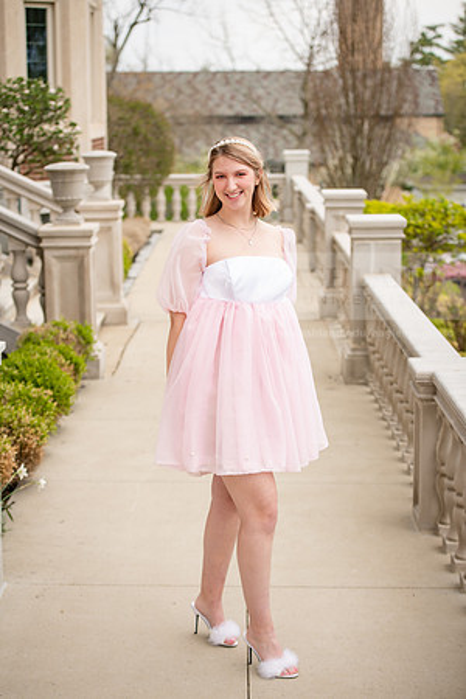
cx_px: 233
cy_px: 350
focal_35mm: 70
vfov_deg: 28.8
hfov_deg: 19.5
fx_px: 1359
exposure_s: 1/400
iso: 125
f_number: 3.5
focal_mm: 70
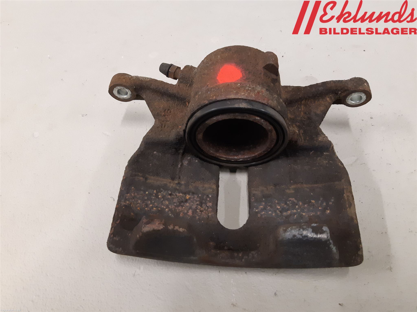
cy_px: 156
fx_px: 313
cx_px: 208
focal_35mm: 26
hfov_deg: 67.3
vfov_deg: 53.1
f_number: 1.7
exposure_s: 1/50
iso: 250
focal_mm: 3.93
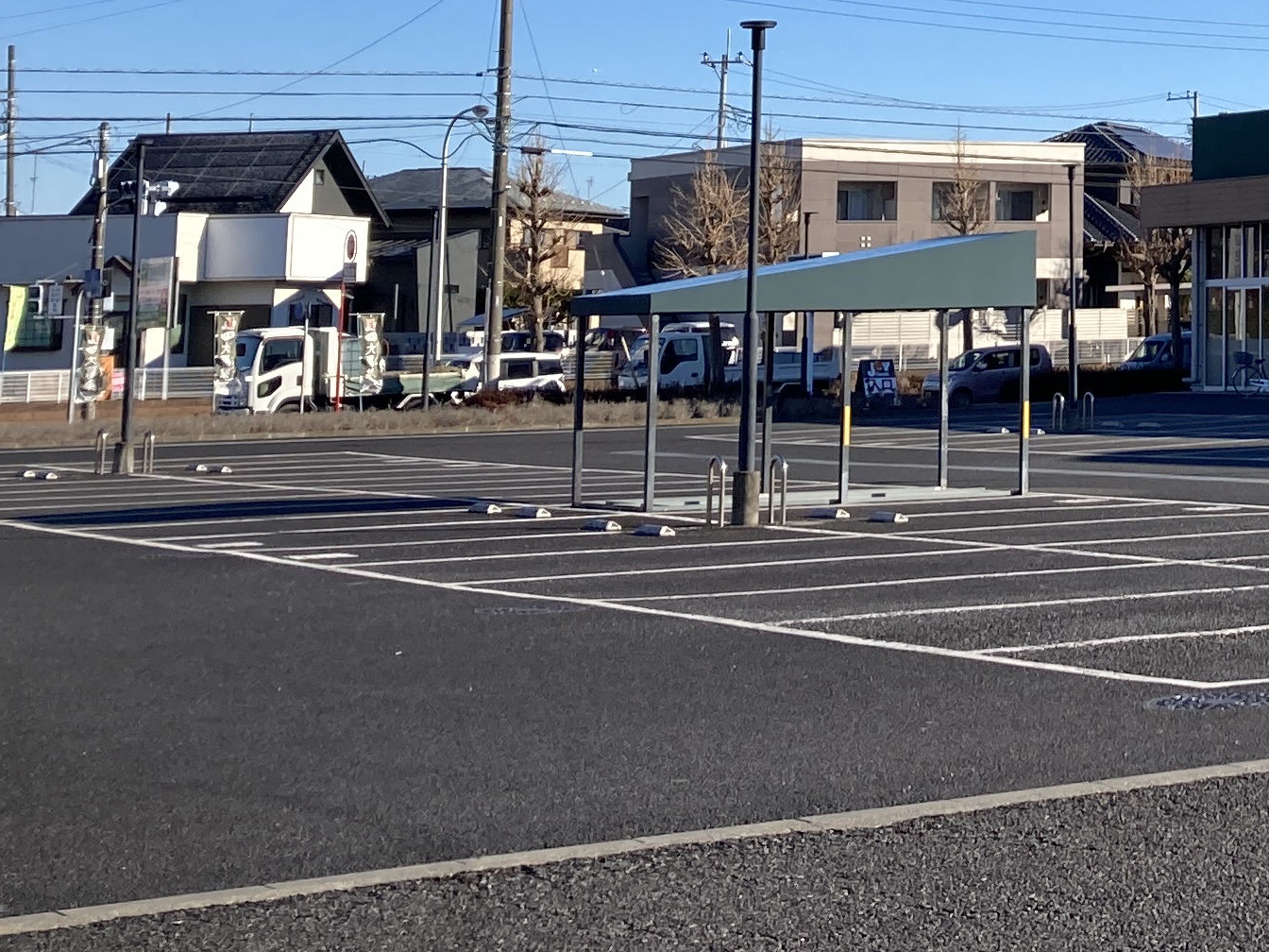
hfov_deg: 21.7
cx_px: 1490
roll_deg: +0.5
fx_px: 3079
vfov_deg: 16.8
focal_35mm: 84
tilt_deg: +9.4
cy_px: -211
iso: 20
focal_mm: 3.99
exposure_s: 1/1656
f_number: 1.8
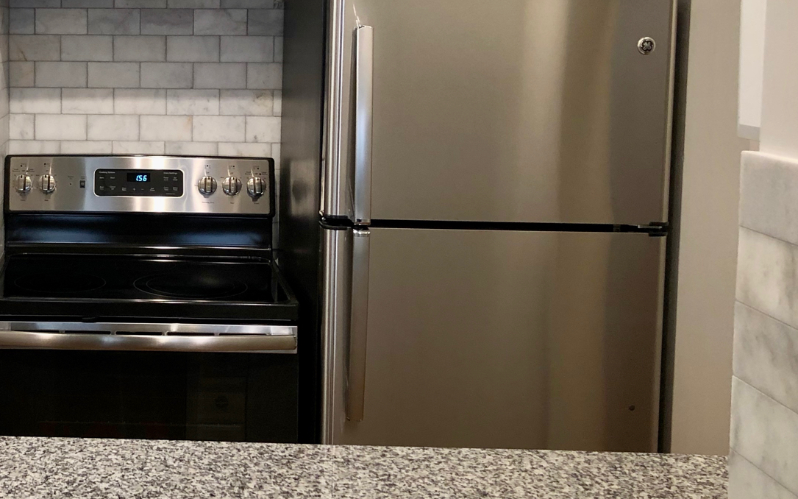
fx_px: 1218
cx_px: 82
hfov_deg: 34.3
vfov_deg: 22.8
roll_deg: -0.2
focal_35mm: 56
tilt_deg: -4.5
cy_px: 106
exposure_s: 1/30
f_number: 1.8
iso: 32
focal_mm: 4
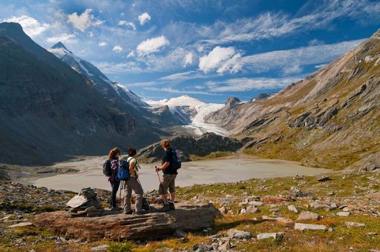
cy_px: 126
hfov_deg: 73.8
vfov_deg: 53.0
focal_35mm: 24
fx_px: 253
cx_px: 190
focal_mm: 16
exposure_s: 1/200
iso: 200
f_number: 6.3
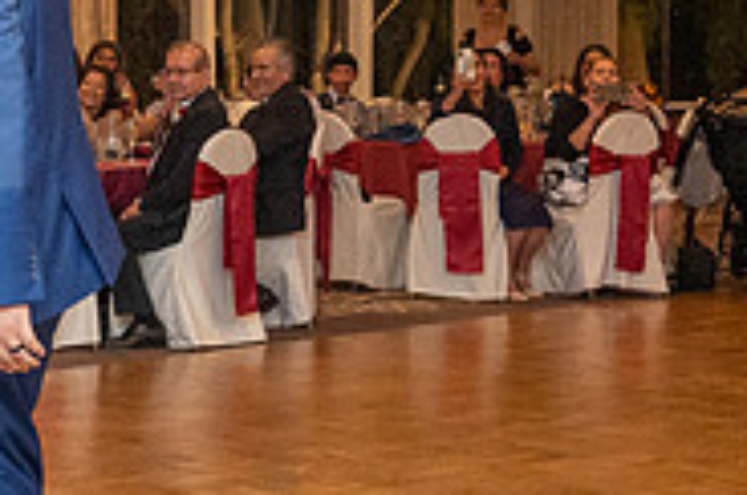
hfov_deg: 17.1
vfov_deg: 12.5
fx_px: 2258
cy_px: 145
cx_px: -349
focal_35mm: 109
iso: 2500
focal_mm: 24
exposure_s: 1/200
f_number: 4
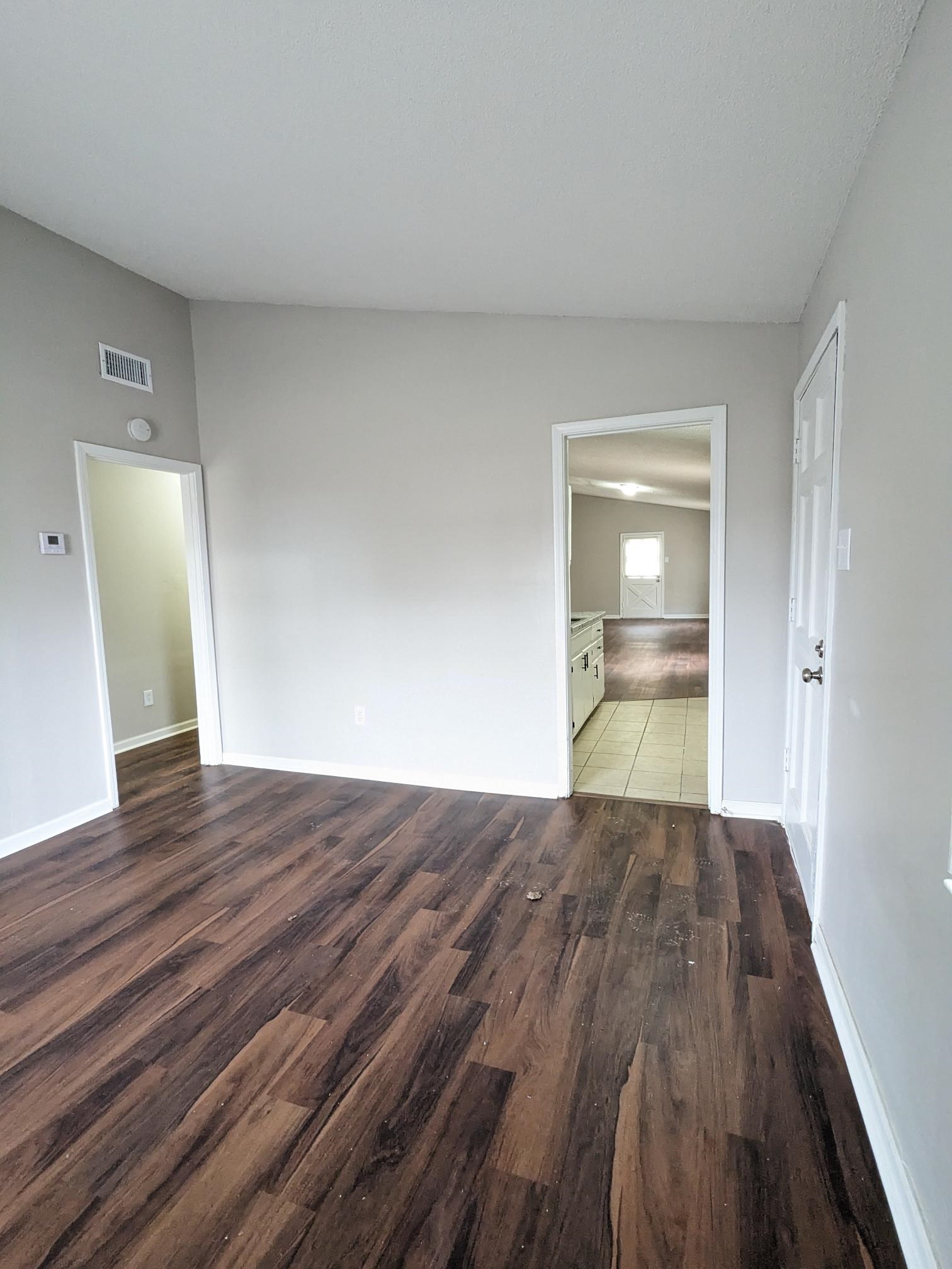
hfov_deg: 78.1
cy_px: 634
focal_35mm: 16
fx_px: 587
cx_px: 476
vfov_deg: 94.5
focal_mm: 2.35
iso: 698
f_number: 2.2
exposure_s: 1/60
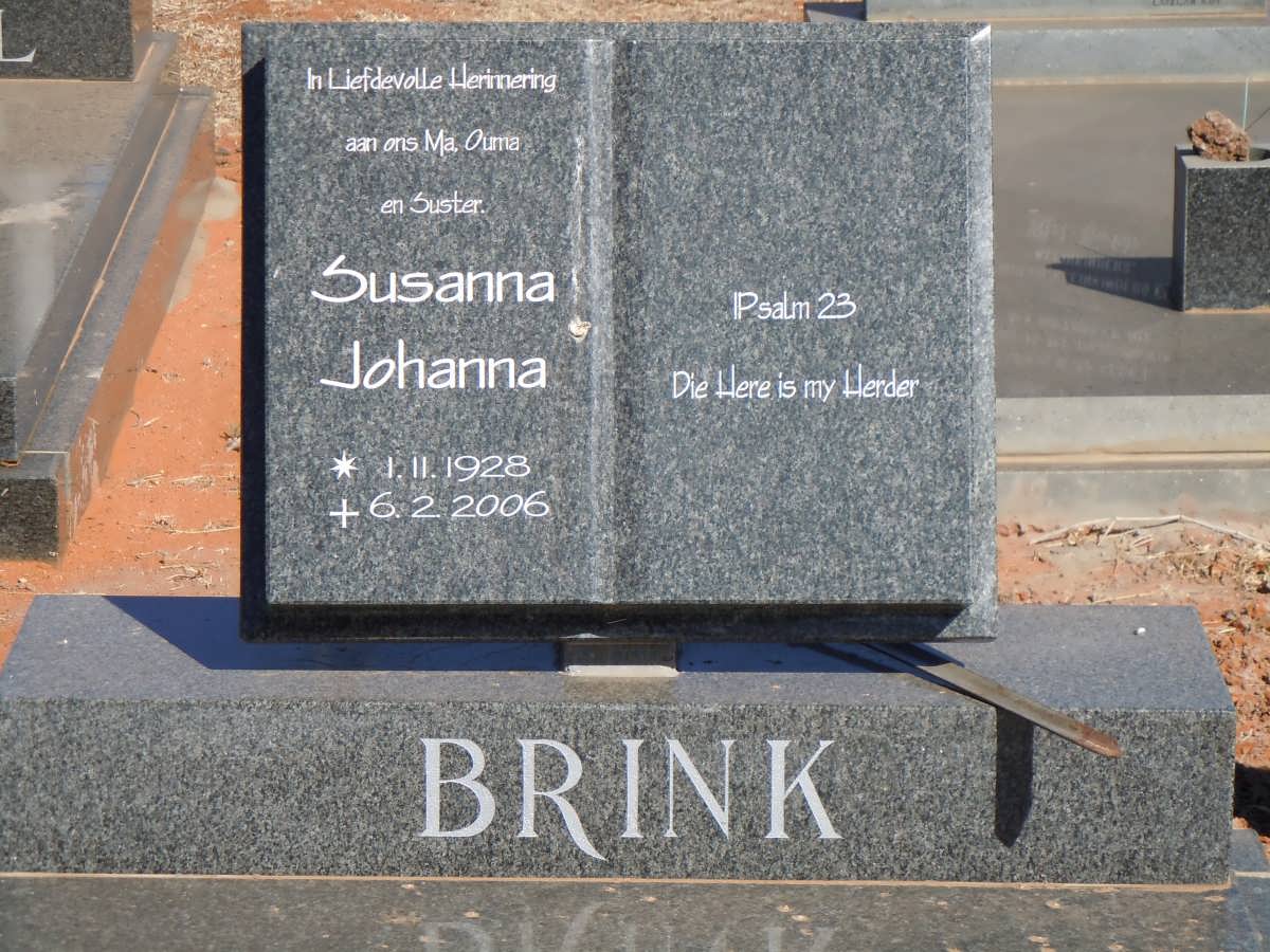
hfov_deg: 14.8
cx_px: 635
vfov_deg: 11.1
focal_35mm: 133
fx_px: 4880
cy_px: 476
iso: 200
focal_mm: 24
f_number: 9.2
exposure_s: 1/250
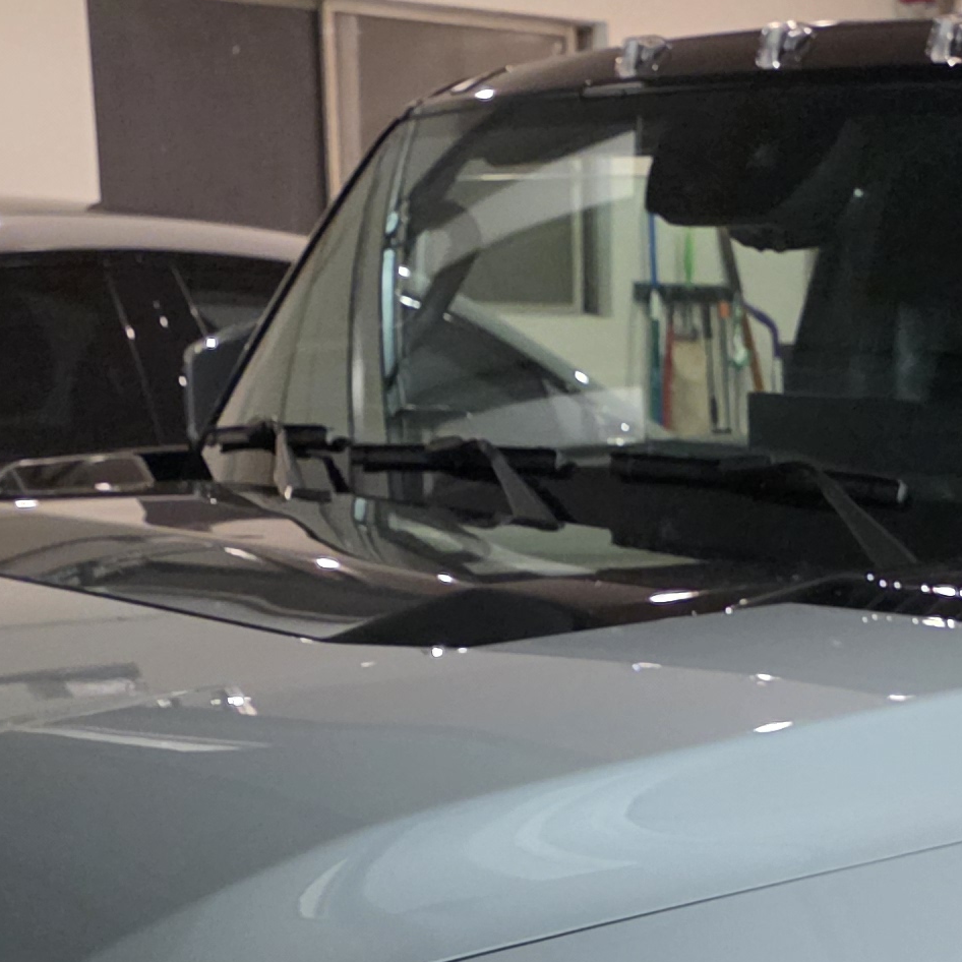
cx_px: 835
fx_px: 2704
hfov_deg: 19.9
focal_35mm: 86
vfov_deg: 19.2
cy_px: 1119
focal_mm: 6.25
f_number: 1.7
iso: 1600
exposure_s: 1/120
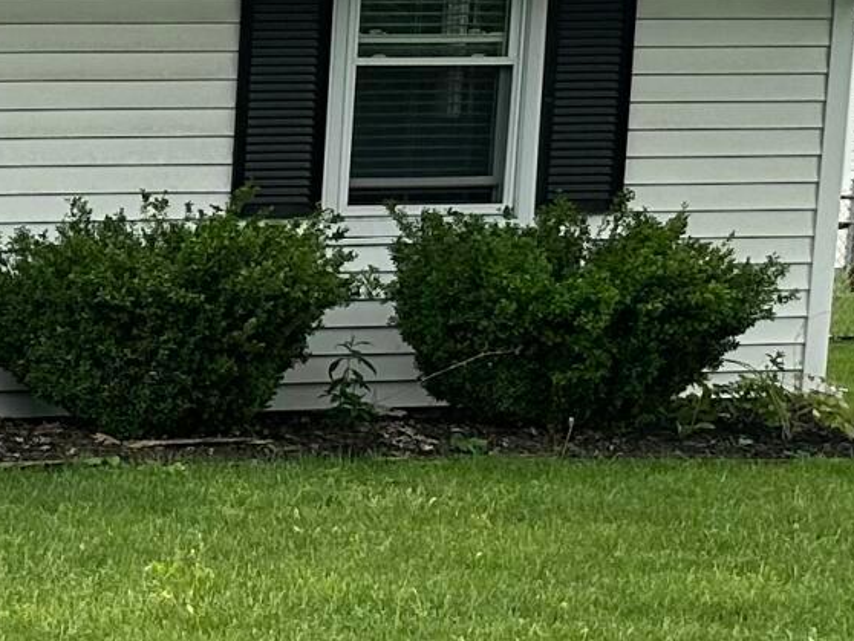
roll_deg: +1.3
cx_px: -1273
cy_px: 661
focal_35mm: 129
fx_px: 3184
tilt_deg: -6.8
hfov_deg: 12.0
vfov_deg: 11.4
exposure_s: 1/1131
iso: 80
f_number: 1.78
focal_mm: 6.86
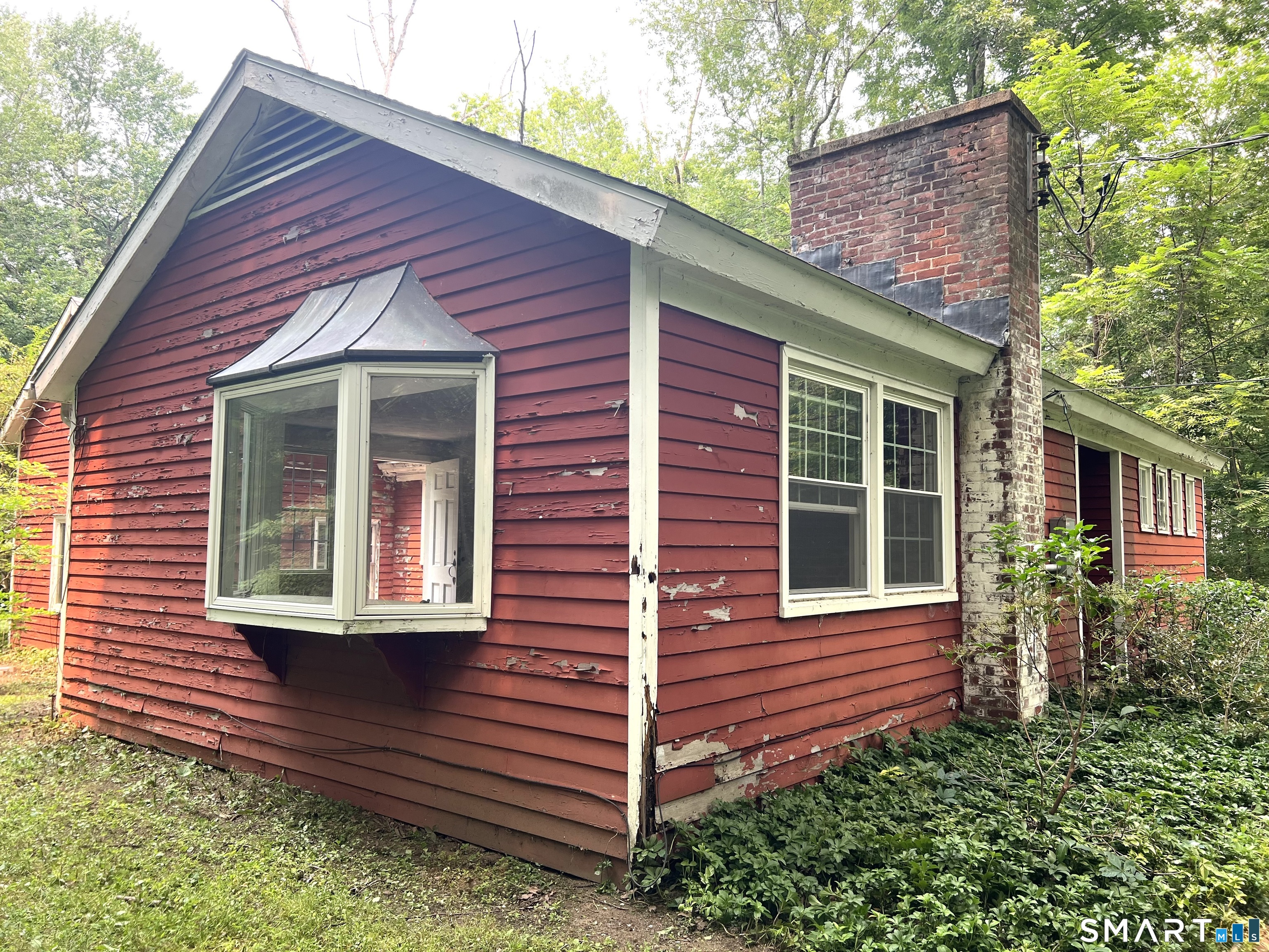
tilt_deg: +4.5
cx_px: 634
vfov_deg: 53.1
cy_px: 476
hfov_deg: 67.3
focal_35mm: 26
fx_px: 953
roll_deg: -0.6
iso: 40
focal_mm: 5.7
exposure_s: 1/201
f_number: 1.5
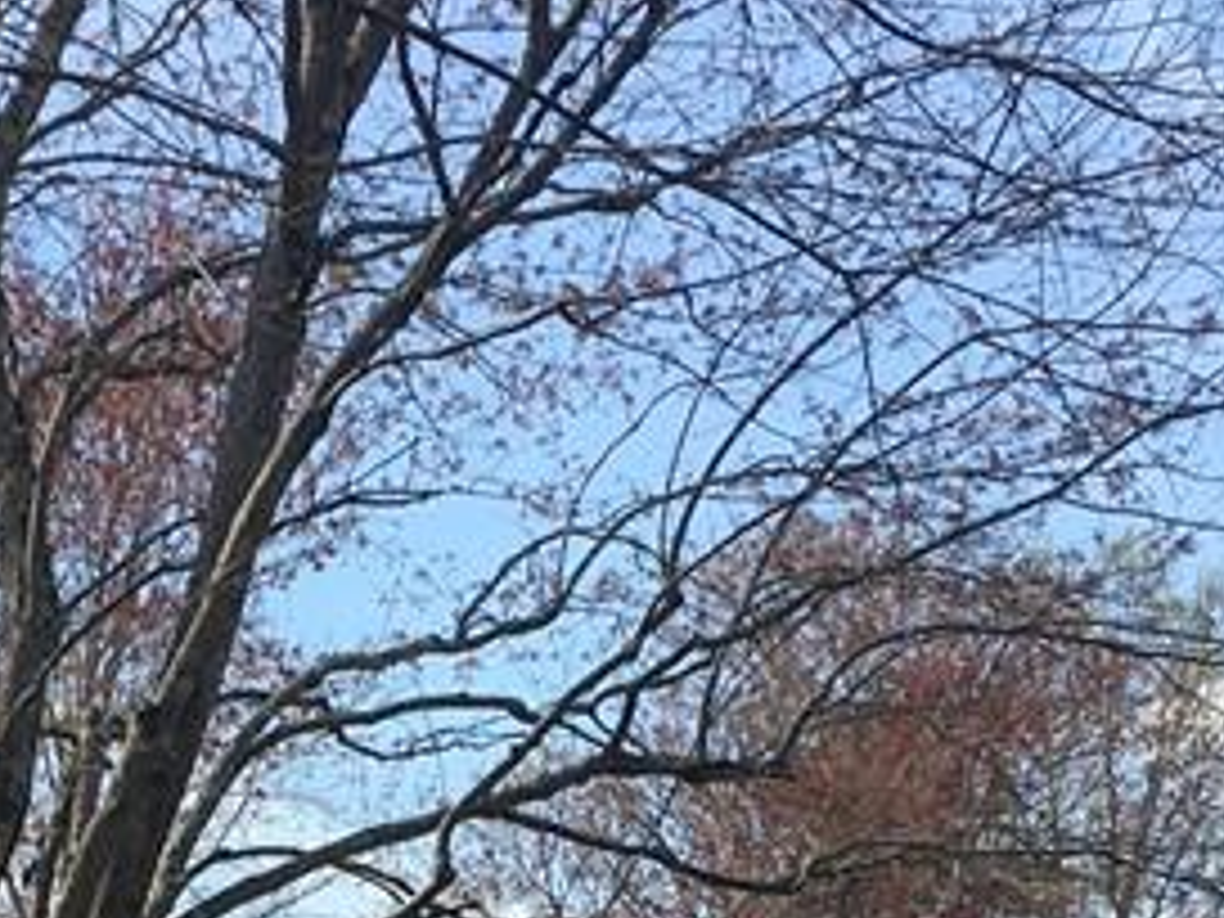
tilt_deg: +0.5
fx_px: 3854
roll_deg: -2.1
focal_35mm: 109
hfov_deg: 17.9
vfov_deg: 12.7
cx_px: 261
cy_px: 1472
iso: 25
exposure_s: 1/927
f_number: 2.2
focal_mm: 4.15
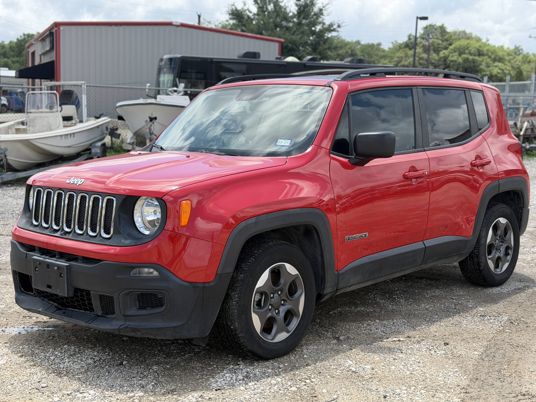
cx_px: 268
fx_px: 743
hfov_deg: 39.7
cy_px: 201
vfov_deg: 30.3
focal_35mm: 48
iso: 80
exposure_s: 1/3096
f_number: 1.78
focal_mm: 6.76
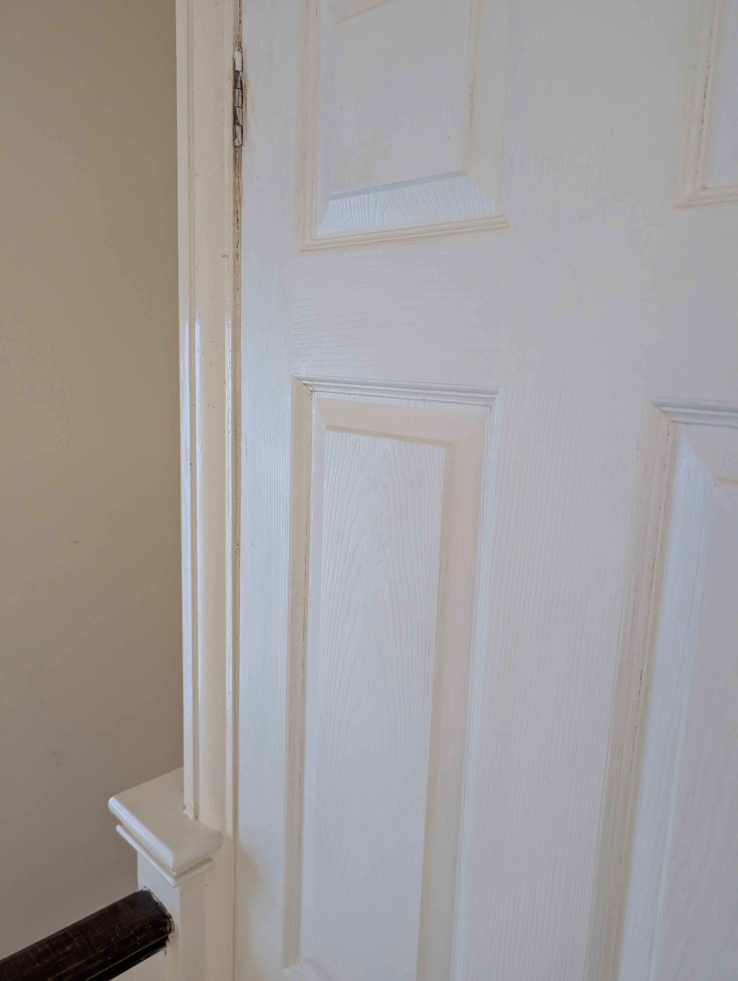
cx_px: 369
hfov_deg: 56.9
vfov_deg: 71.5
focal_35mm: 24
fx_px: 681
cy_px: 490
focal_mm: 6.9
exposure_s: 1/403
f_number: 1.68
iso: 634
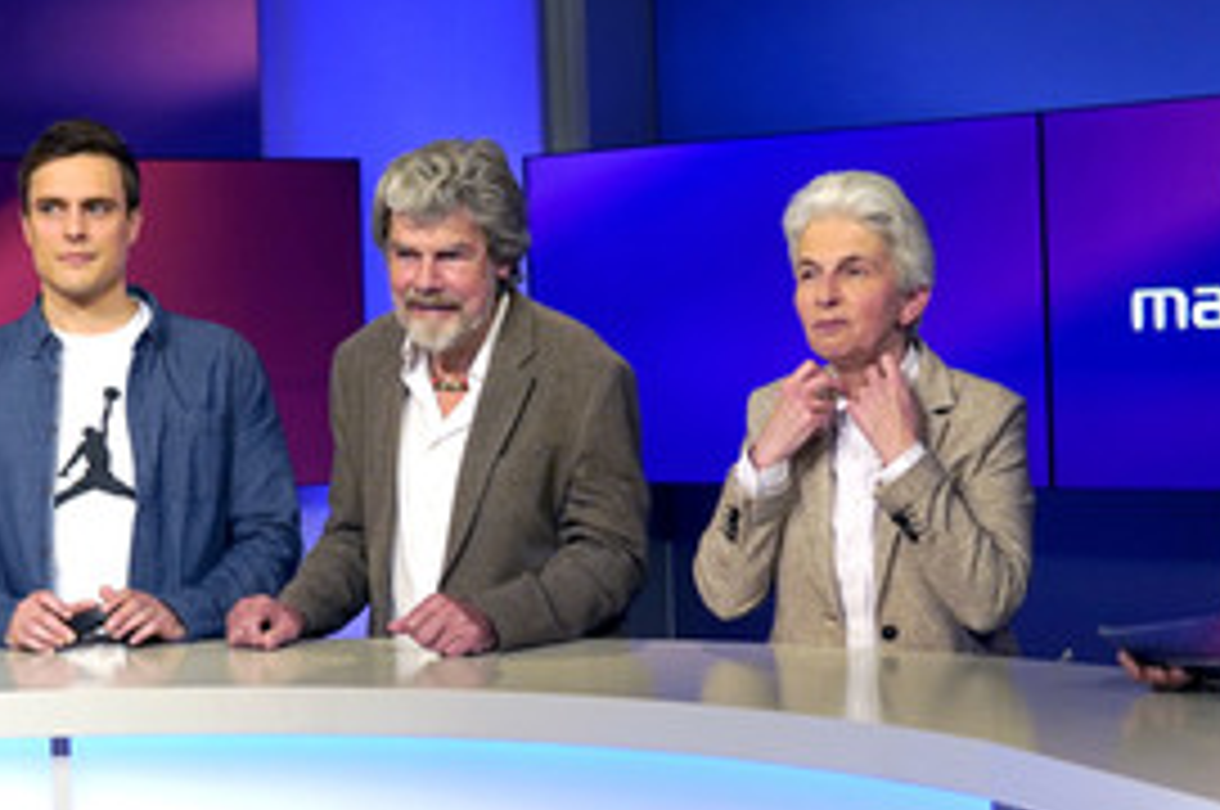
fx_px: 2539
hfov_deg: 27.0
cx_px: 493
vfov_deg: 18.1
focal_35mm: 75
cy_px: 405
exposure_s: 1/640
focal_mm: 30
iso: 640
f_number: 2
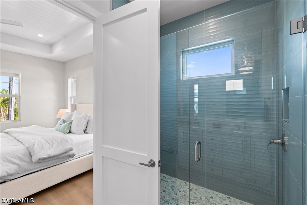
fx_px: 136
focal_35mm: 16
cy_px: 102
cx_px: 154
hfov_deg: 96.8
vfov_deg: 73.7
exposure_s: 1/2.5
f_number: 9
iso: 200
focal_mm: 16
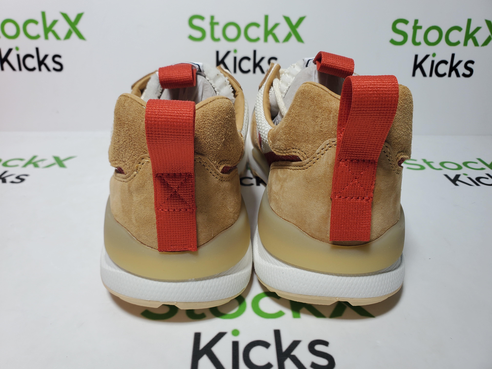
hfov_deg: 67.3
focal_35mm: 26
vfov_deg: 53.1
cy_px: 184
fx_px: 370
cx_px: 246
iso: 50
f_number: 2.4
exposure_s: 1/210
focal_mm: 4.3
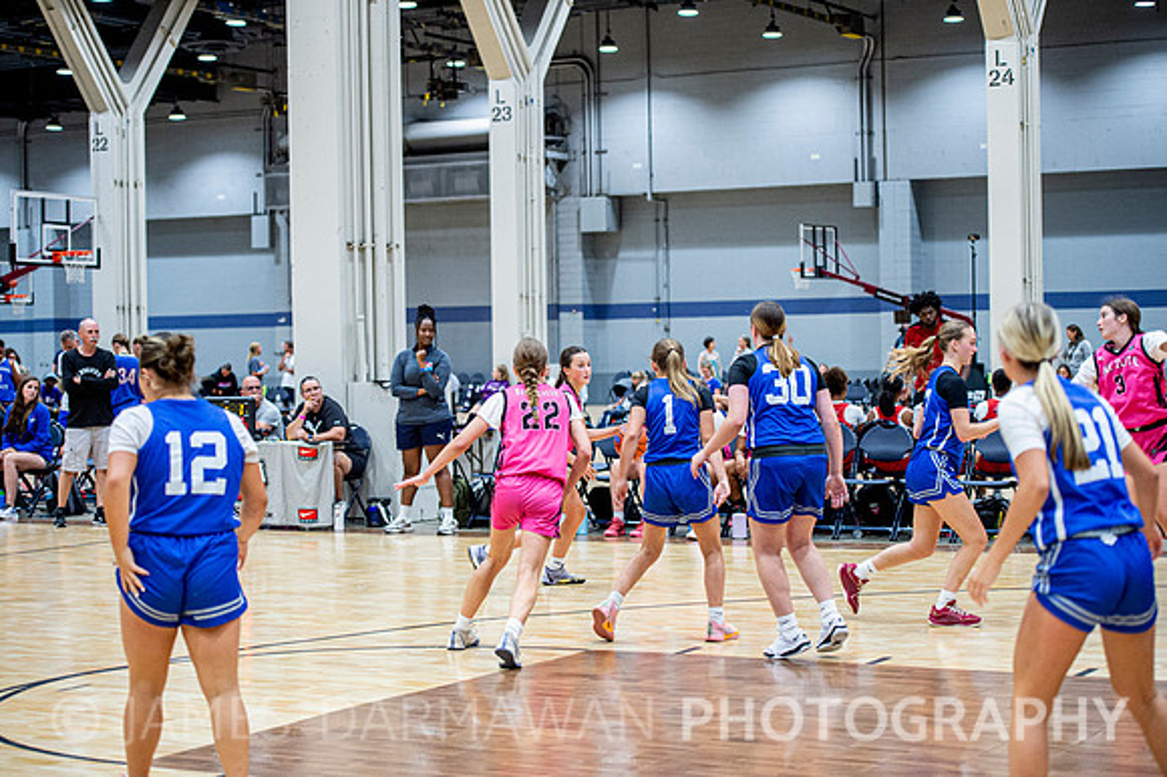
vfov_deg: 19.4
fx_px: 2268
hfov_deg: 28.9
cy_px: 388
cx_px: 584
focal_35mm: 70
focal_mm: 70
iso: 2000
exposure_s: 1/400
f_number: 2.8
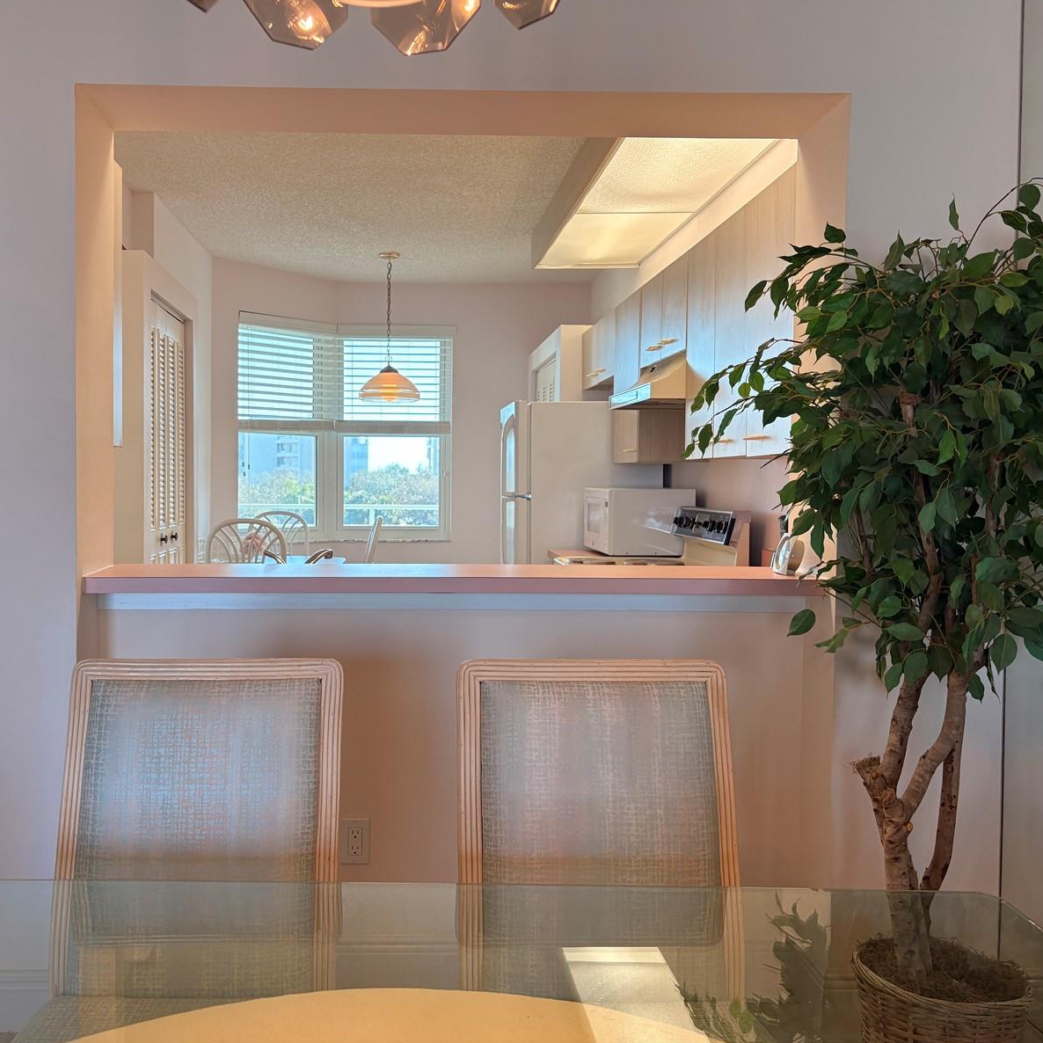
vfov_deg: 52.5
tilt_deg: -1.8
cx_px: 421
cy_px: 517
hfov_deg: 52.2
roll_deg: -0.1
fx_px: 1057
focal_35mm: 31
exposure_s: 1/240
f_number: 1.6
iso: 80
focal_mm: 5.96
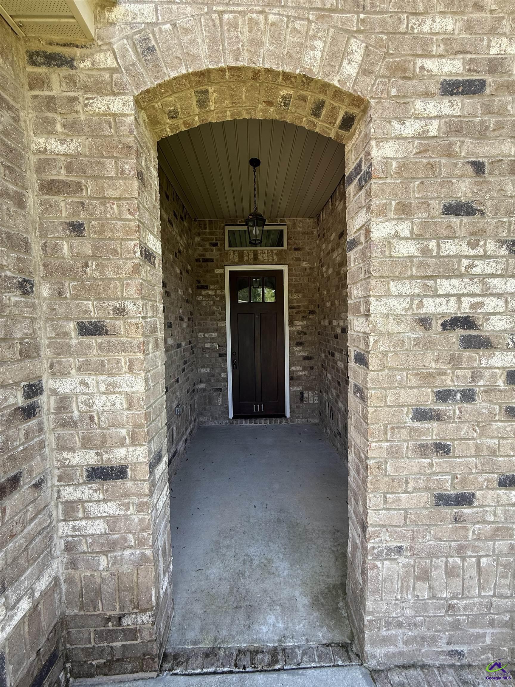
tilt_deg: -3.0
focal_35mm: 14
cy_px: 344
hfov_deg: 85.7
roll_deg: +0.8
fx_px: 278
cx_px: 258
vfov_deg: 102.1
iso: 80
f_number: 2.2
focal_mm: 2.22
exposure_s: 1/99
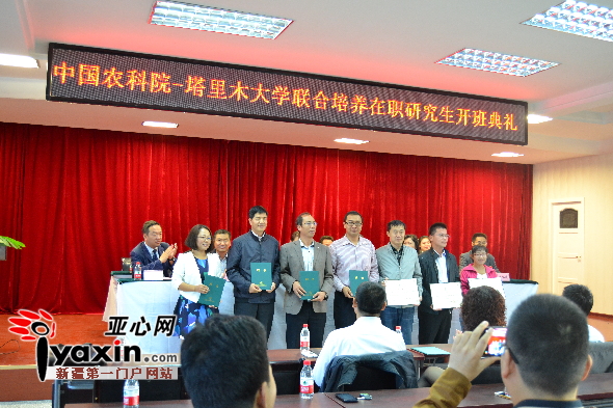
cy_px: 204
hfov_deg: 53.1
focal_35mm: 36
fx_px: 613
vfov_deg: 36.9
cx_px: 306
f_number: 3.8
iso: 1800
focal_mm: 24
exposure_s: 1/60
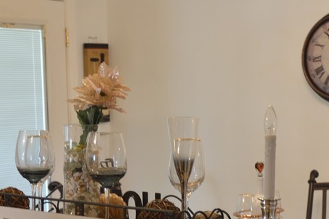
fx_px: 777
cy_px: 224
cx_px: 149
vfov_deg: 15.7
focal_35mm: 85
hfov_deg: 23.9
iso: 400
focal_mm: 25
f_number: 3.8
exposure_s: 1/40
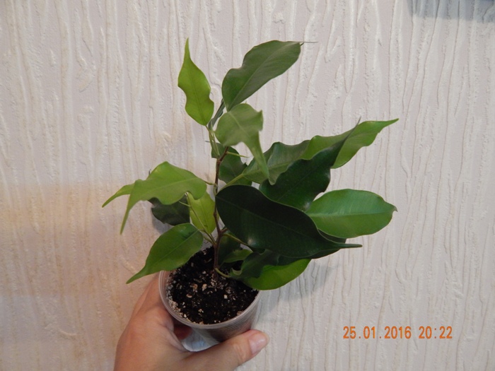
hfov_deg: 73.9
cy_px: 186
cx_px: 248
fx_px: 329
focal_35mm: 23
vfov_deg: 58.9
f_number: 3
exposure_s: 1/30
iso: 400
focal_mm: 4
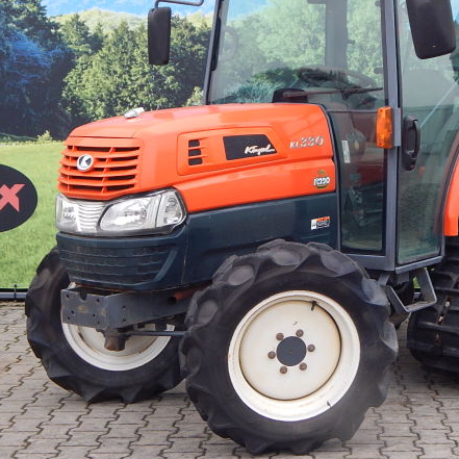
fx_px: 1155
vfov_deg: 22.4
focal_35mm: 77
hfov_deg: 22.3
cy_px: 177
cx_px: 326
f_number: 3.7
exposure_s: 1/30
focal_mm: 8.6
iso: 200
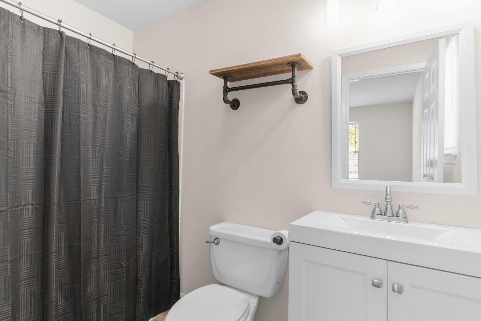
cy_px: 160
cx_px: 240
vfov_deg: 70.4
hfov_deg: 93.3
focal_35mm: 17
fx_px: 227
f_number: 4.8
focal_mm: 11.5
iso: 100
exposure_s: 1/1.25
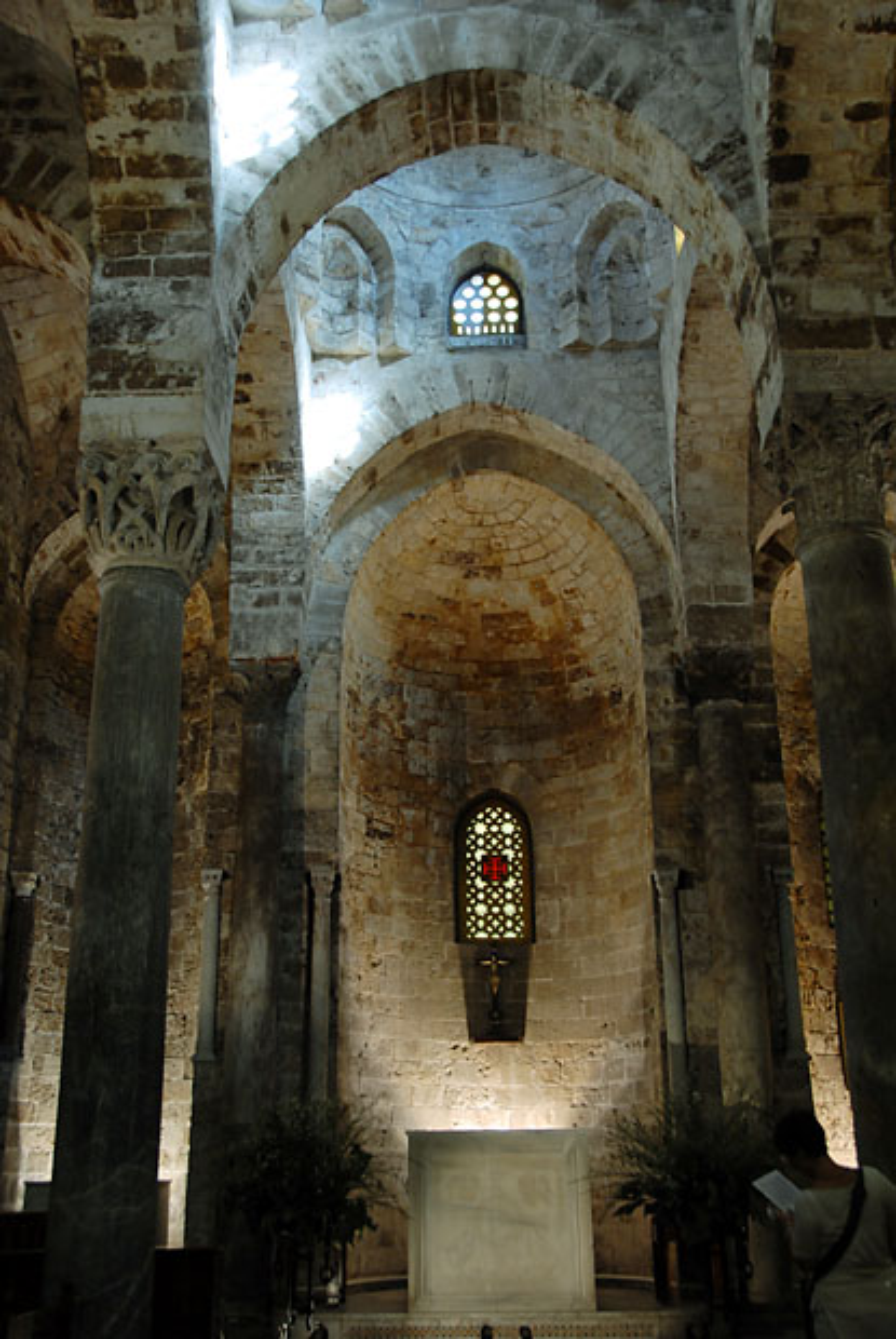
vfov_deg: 53.1
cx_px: 448
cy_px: 670
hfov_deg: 37.0
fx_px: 1340
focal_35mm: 36
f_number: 4.5
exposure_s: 1/20
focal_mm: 24
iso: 400
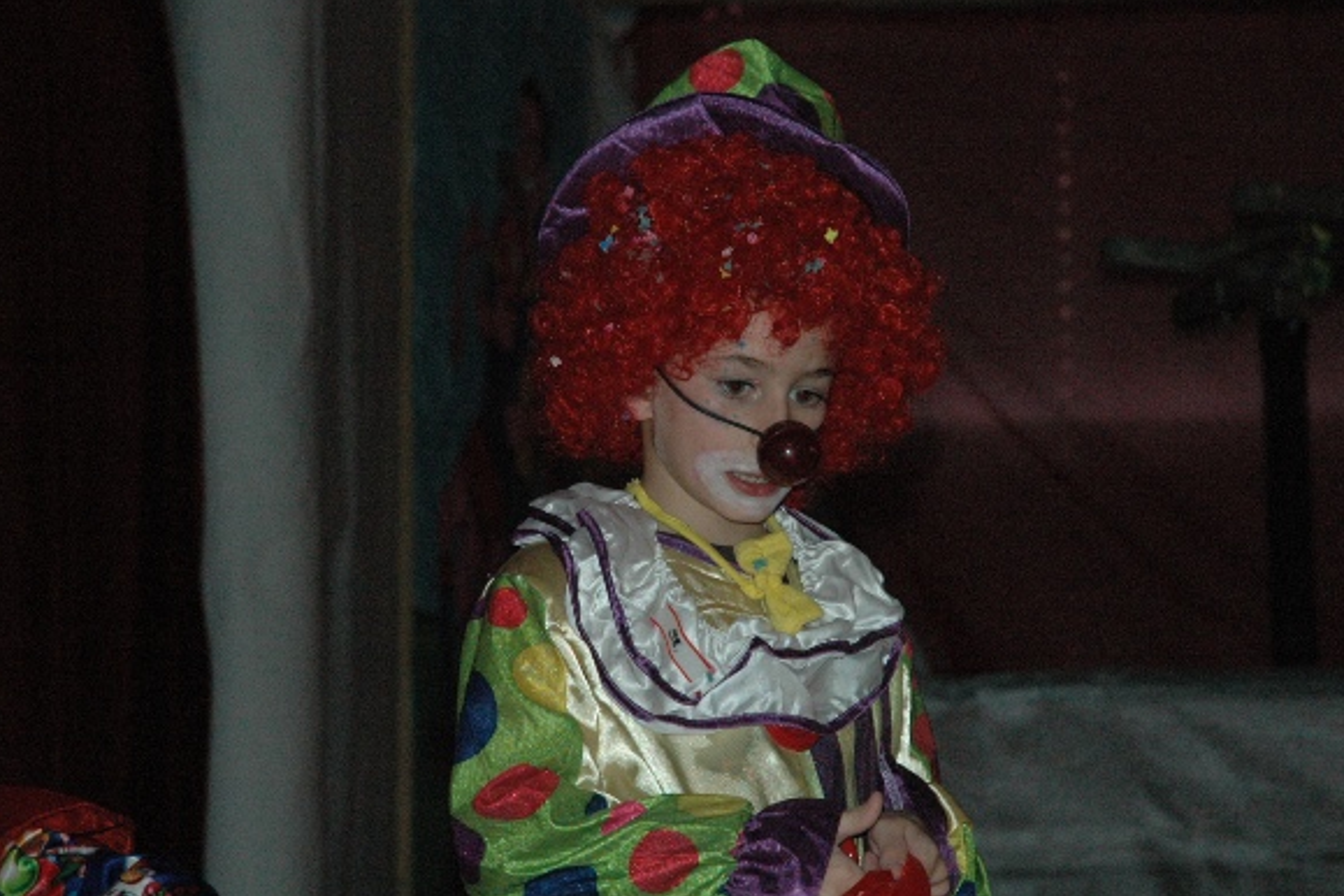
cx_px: 731
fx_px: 4330
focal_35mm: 116
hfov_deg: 17.6
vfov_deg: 11.8
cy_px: 411
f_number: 5
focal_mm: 70
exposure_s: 1/60
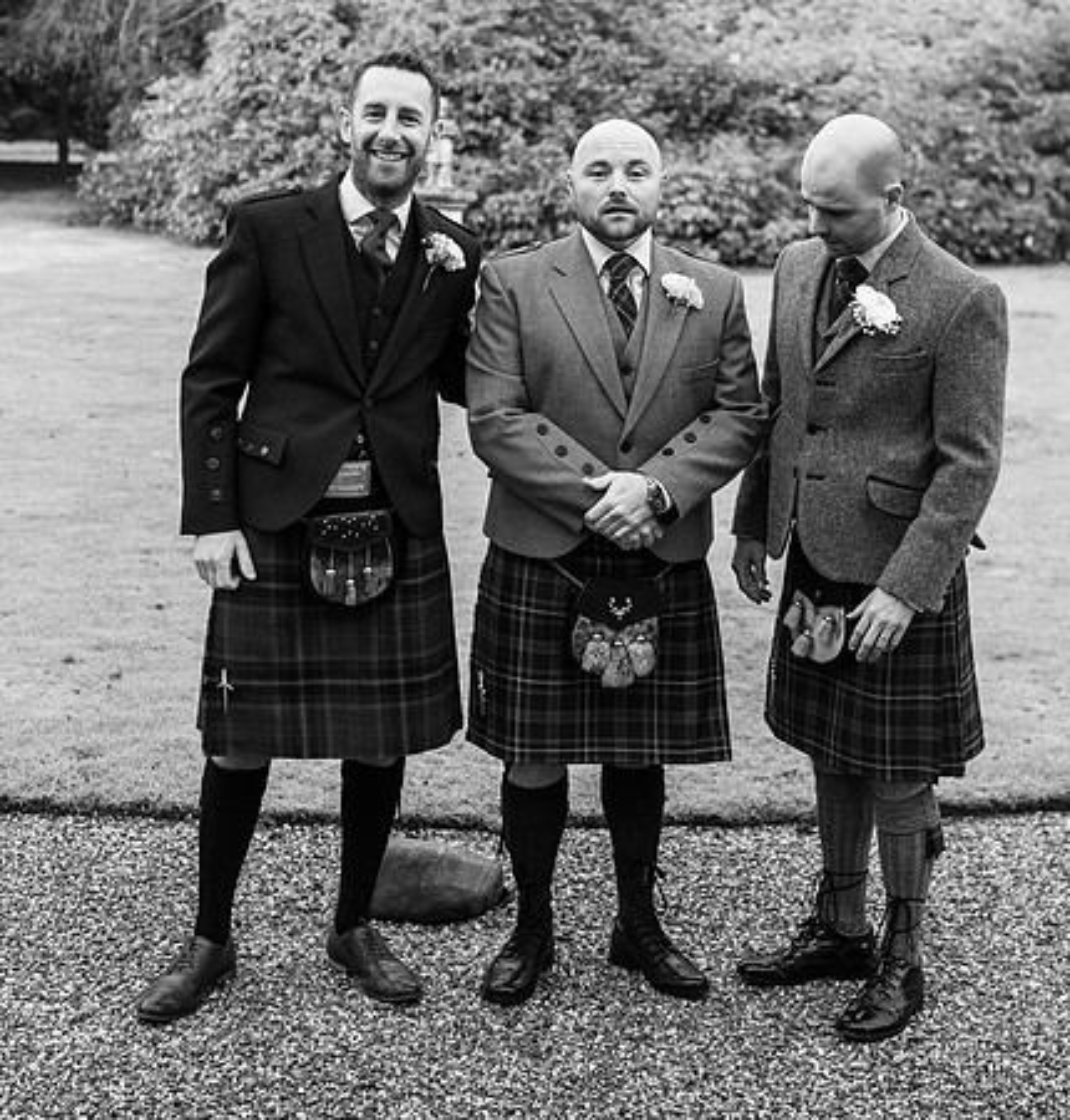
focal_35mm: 59
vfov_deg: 29.9
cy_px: 485
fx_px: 2094
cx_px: 666
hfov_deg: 28.6
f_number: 2.8
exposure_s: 1/200
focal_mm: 35
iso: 100
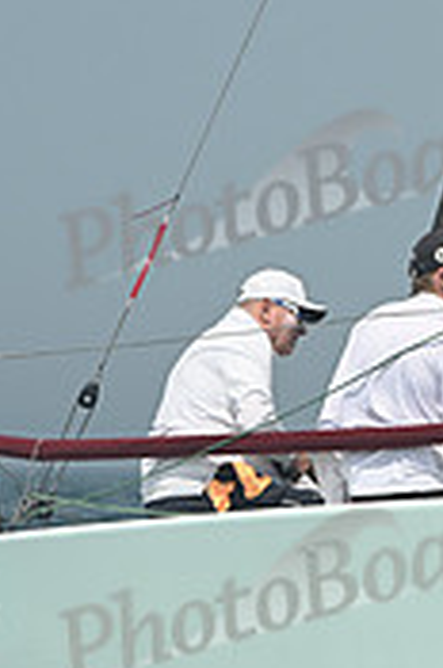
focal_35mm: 664
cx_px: 798
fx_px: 12304
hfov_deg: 2.1
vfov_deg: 3.1
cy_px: 334
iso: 320
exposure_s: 1/1250
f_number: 8
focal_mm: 200
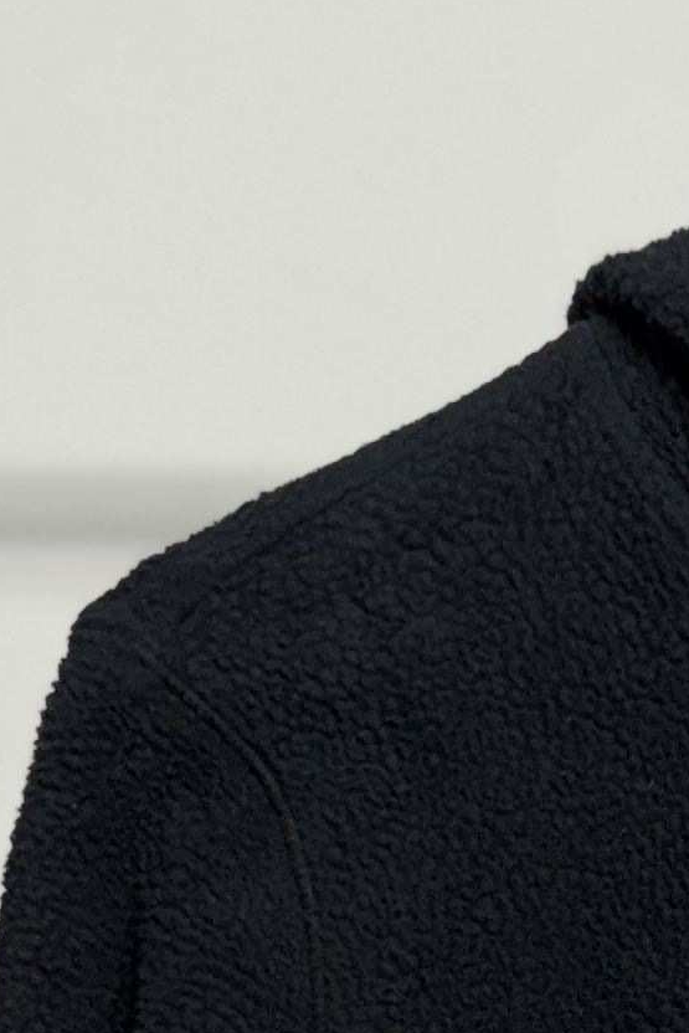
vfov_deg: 15.2
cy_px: 1694
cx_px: 1089
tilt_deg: +2.2
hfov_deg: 10.8
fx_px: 3472
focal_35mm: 121
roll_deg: -0.1
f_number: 1.78
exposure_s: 1/100
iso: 100
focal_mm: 6.76
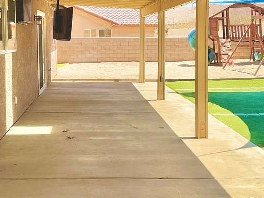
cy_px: 66
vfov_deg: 26.0
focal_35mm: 56
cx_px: 117
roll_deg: +0.3
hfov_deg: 34.3
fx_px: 427
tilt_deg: -3.4
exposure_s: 1/1035
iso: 25
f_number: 1.8
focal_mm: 3
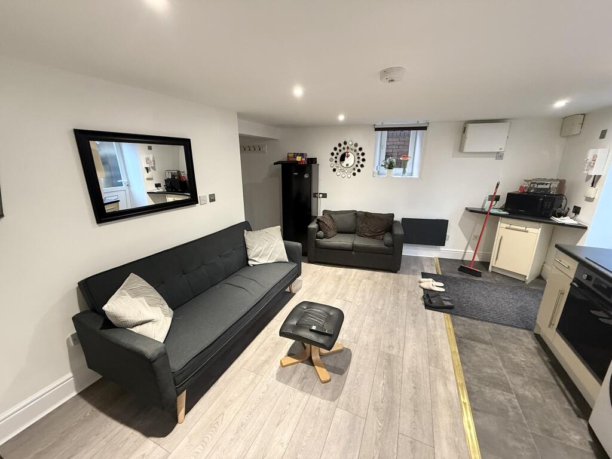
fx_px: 248
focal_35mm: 14
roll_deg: +0.2
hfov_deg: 102.1
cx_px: 306
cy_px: 230
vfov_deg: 85.7
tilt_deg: -15.3
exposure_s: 1/50
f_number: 2.2
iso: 400
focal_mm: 2.22
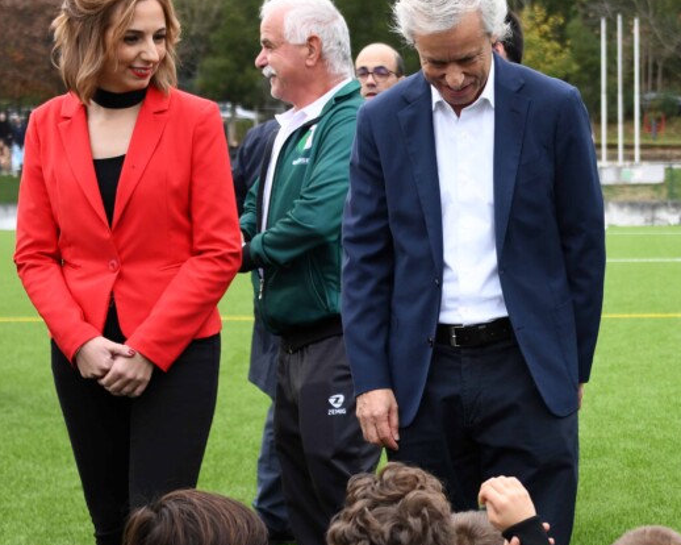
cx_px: 724
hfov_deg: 21.0
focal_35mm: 87
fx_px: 1753
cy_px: 417
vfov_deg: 17.5
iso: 500
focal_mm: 40
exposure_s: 1/400
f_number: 4
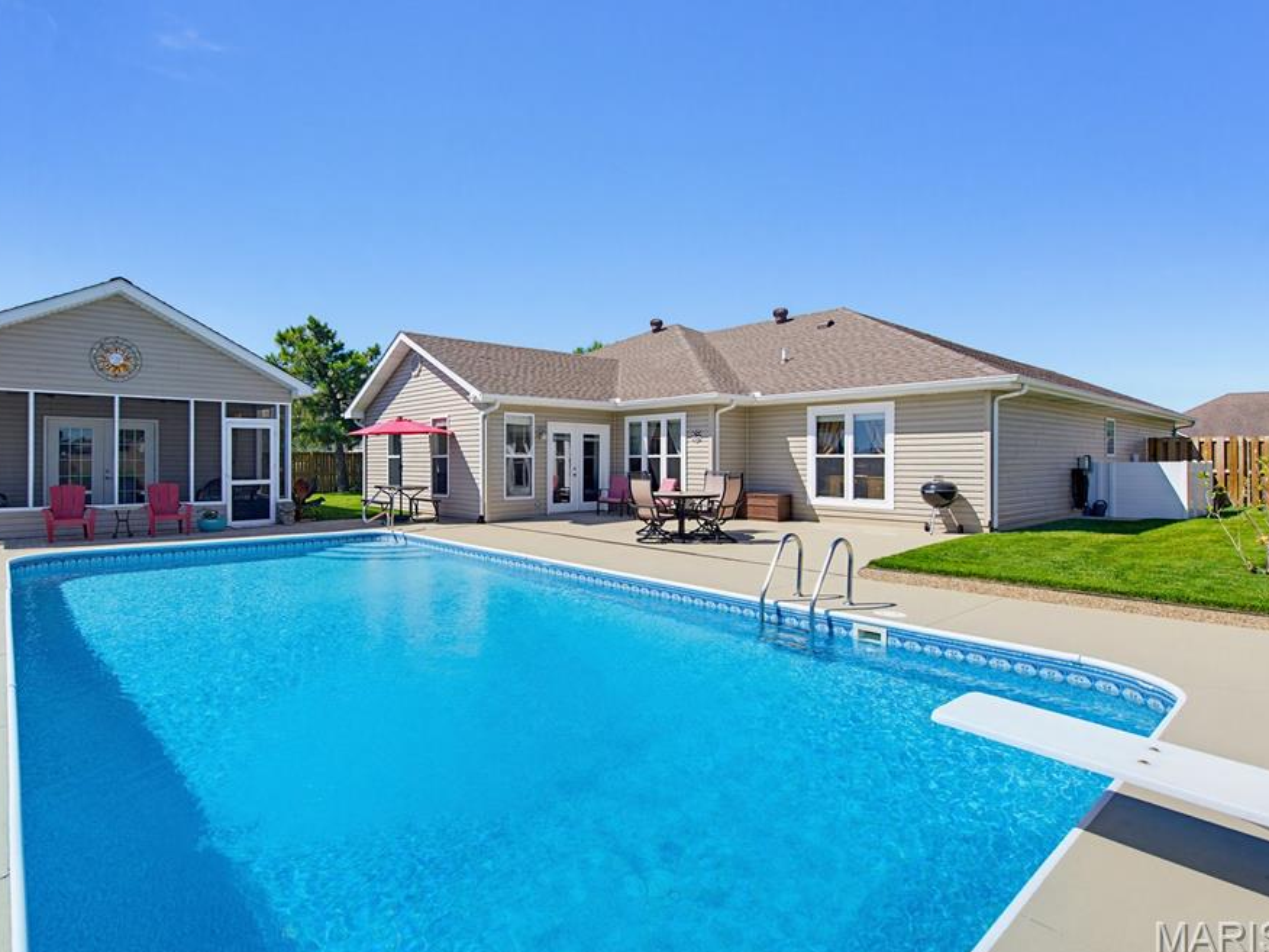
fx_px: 660
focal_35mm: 18
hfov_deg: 87.4
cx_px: 558
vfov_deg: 71.6
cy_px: 472
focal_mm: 16
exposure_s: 1/250
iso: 200
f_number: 6.3
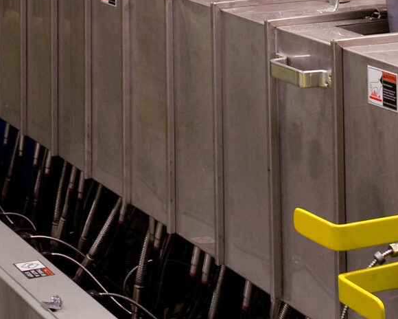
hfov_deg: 13.3
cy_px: -228
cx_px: 108
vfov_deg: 10.1
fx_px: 1708
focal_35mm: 145
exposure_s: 1/10
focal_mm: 35
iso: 250
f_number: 8
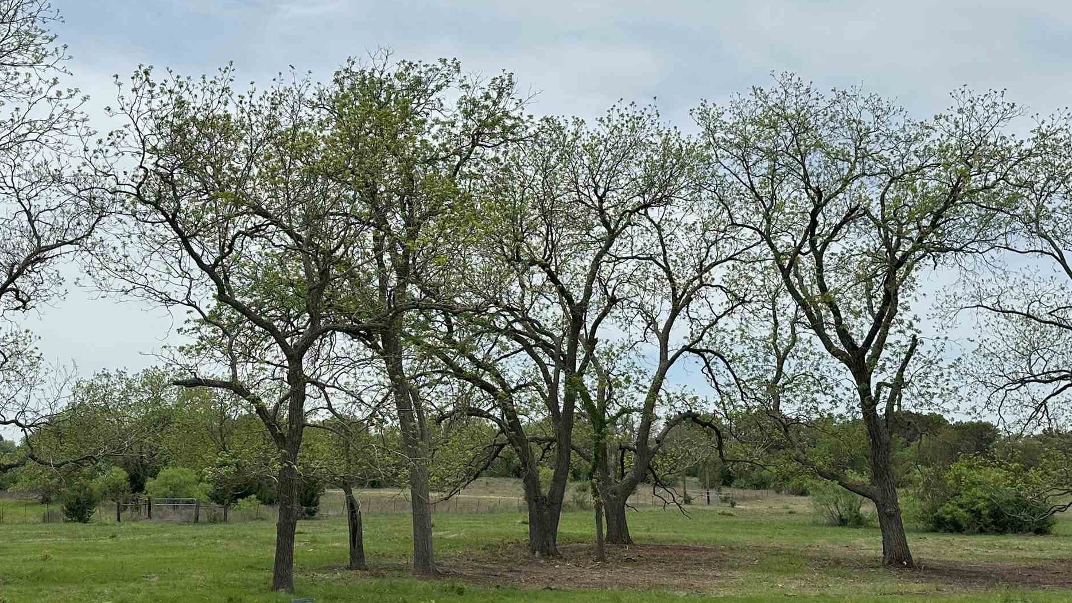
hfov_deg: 47.0
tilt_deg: +10.8
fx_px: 1222
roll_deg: -1.5
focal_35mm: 43
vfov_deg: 27.7
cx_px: 417
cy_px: 264
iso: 80
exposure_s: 1/12048
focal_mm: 6.86
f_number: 1.78
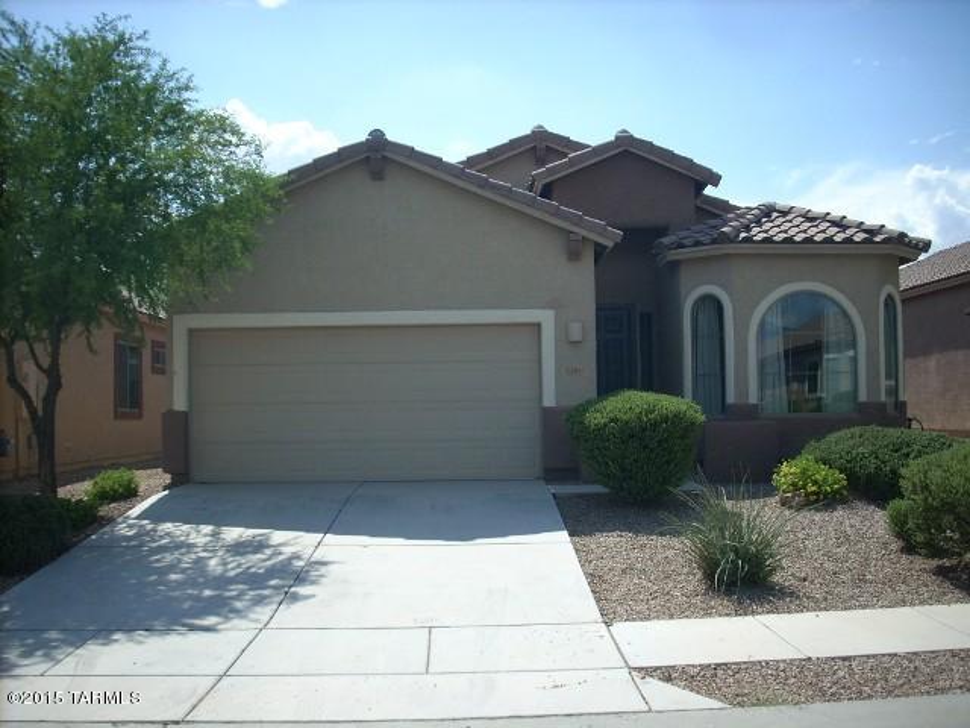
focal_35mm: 37
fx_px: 1037
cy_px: 364
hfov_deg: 50.1
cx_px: 485
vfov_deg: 38.7
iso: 64
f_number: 5.6
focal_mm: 6.2
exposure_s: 1/285
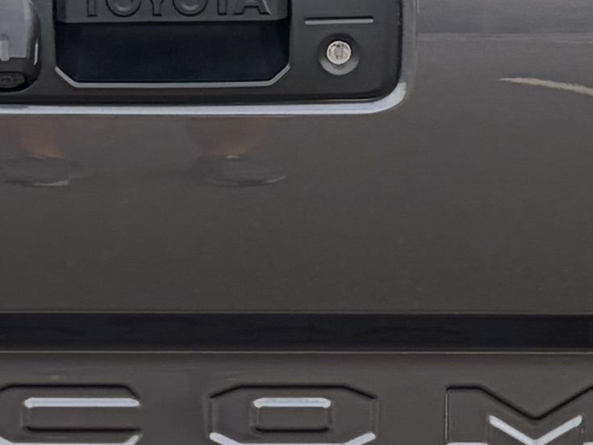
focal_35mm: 202
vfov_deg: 7.3
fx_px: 3460
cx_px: 39
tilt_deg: -12.5
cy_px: -114
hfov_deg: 9.7
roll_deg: +0.5
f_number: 1.6
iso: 50
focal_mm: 5.96
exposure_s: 1/945
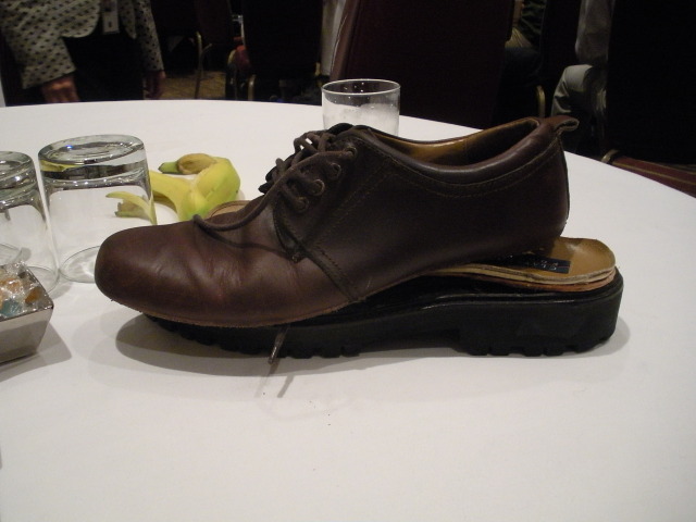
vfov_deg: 39.7
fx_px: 724
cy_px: 261
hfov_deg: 51.4
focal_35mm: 36
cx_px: 348
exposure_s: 1/24
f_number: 3.5
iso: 400
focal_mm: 6.3
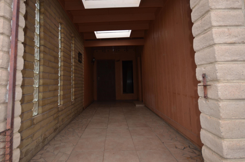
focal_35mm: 18
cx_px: 111
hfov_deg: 89.9
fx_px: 122
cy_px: 68
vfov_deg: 66.8
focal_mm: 10
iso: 140
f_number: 4
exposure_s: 1/250
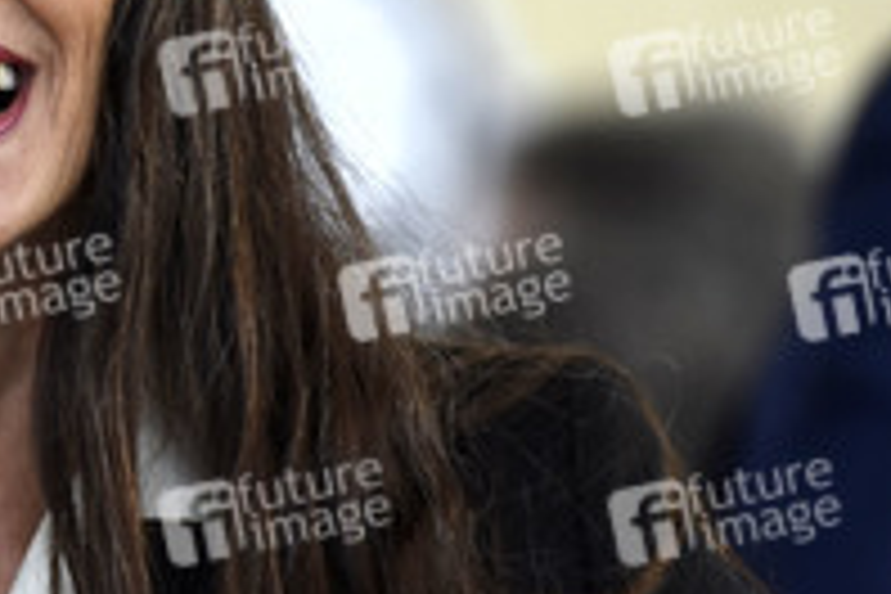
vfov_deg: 2.0
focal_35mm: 684
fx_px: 16928
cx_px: -115
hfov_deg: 3.0
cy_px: 176
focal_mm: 200
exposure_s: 1/500
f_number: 3.5
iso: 800
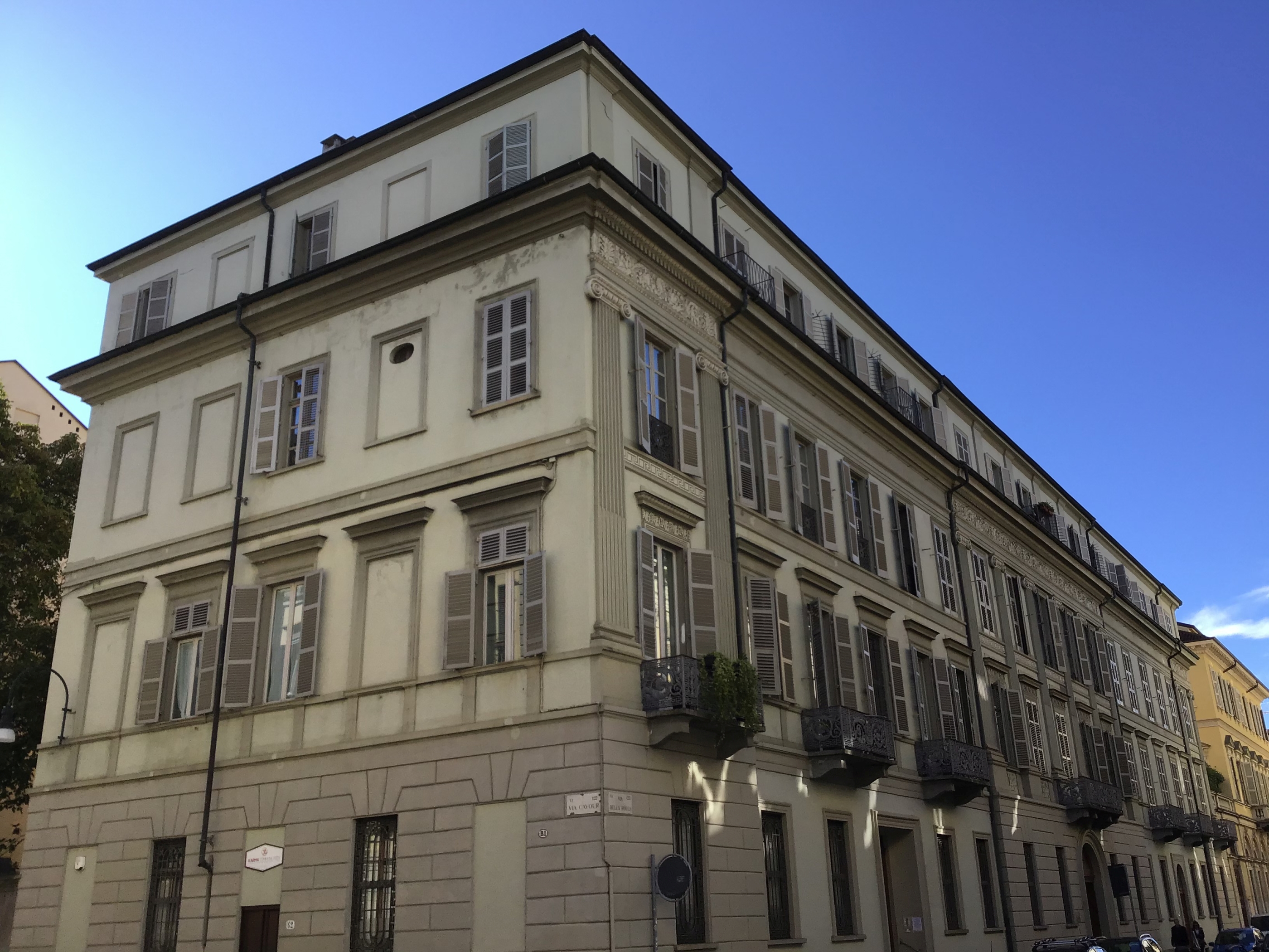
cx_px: 634
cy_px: 476
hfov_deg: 58.4
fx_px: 1136
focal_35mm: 31
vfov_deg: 45.4
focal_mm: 3.3
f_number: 2.4
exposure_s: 1/604
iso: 25
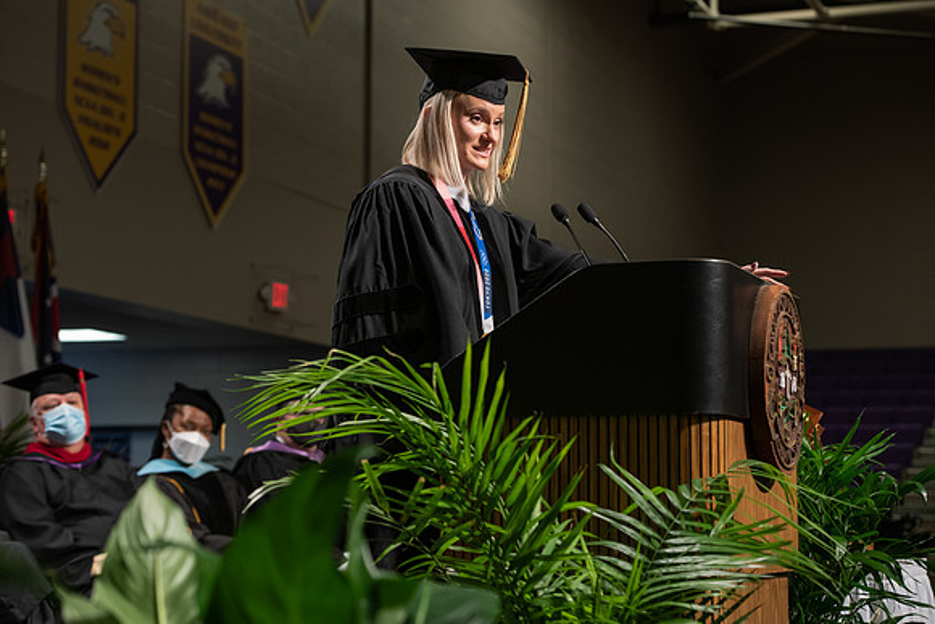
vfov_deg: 16.7
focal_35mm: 82
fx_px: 2130
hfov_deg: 24.8
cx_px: 468
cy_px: 312
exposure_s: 1/200
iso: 1000
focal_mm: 82
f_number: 4.5
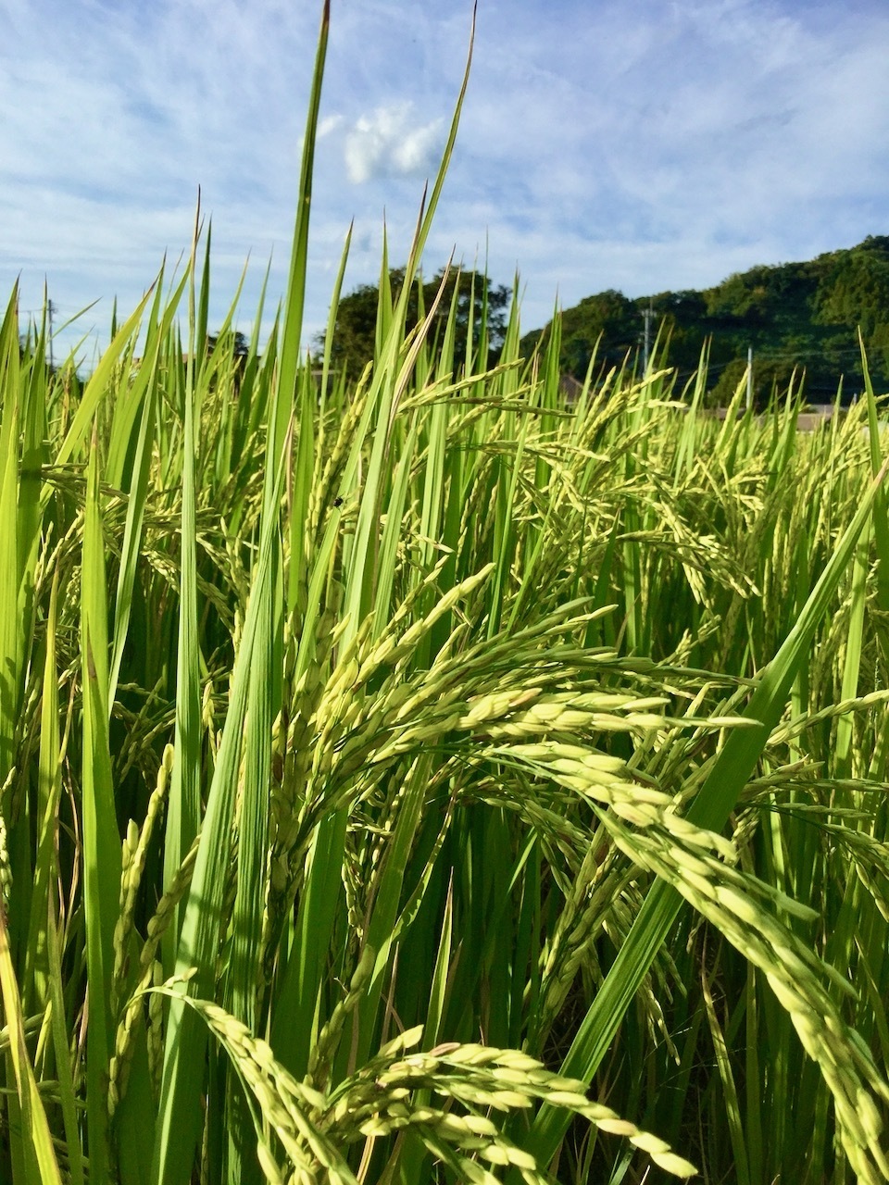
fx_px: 1062
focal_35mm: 31
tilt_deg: -7.2
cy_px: 592
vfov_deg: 58.4
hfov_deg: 45.4
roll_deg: +1.2
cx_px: 444
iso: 25
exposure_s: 1/1253
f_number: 2.4
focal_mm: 3.3
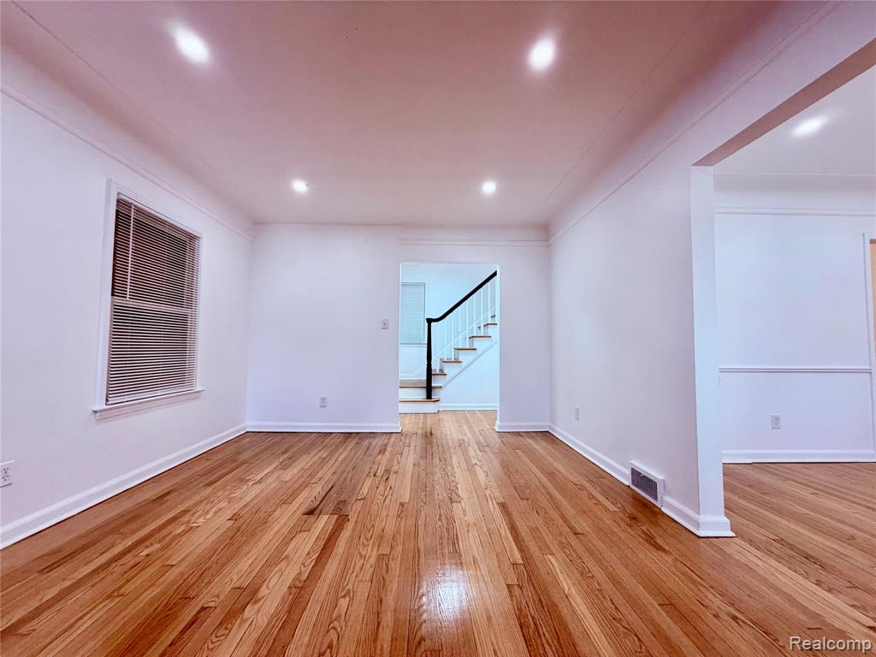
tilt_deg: +3.0
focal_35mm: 14
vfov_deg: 85.7
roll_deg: -0.8
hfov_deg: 102.1
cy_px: 328
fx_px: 354
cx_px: 438
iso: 160
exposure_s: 1/120
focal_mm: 2.22
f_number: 2.2
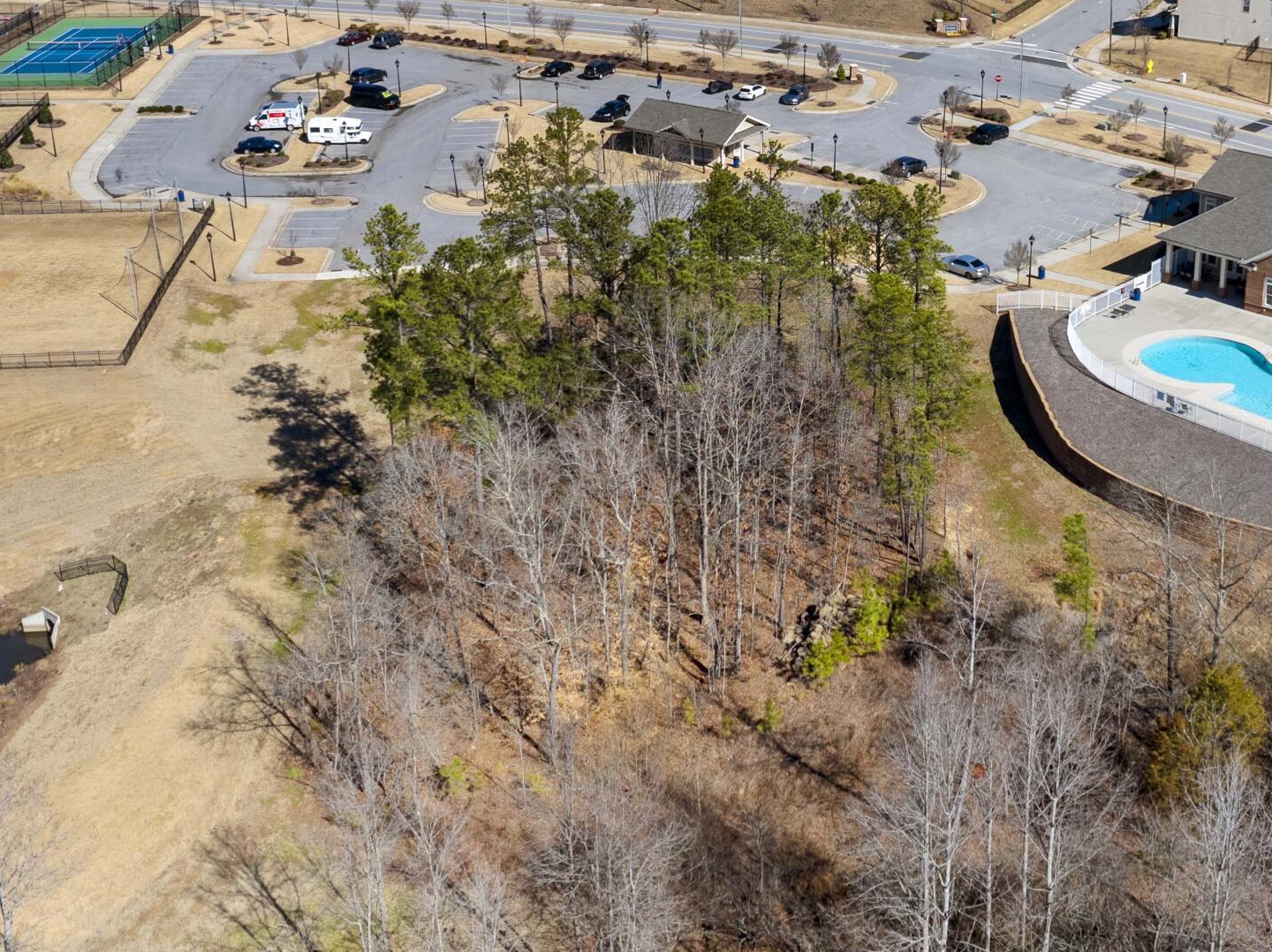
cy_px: 332
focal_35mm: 50
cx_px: 818
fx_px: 1836
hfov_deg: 37.9
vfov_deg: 28.9
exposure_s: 1/240
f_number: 2.8
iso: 120
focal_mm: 12.29
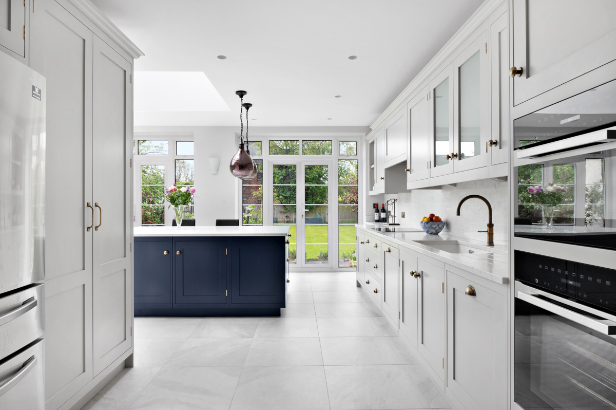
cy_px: 205
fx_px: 359
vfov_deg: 59.4
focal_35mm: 21
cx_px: 308
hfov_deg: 81.3
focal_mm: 21
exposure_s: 1/3.33
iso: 200
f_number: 10
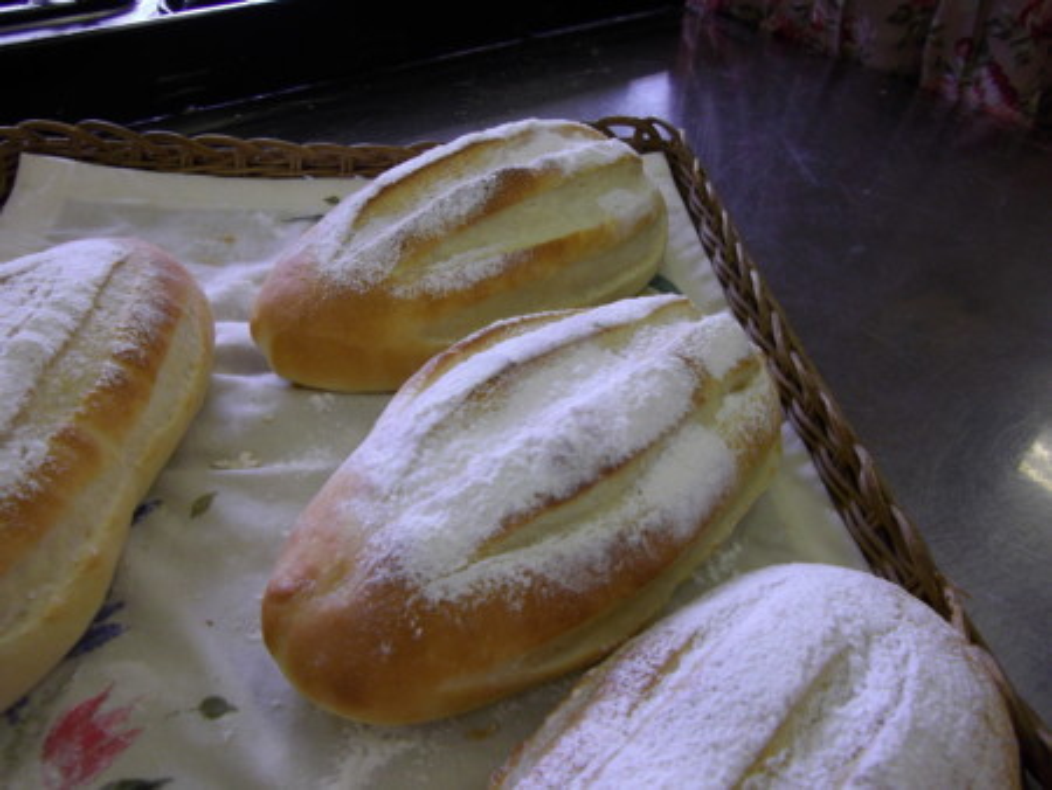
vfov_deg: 51.4
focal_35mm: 27
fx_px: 821
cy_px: 395
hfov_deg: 65.3
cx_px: 526
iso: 100
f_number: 3.2
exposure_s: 1/60
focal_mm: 4.9
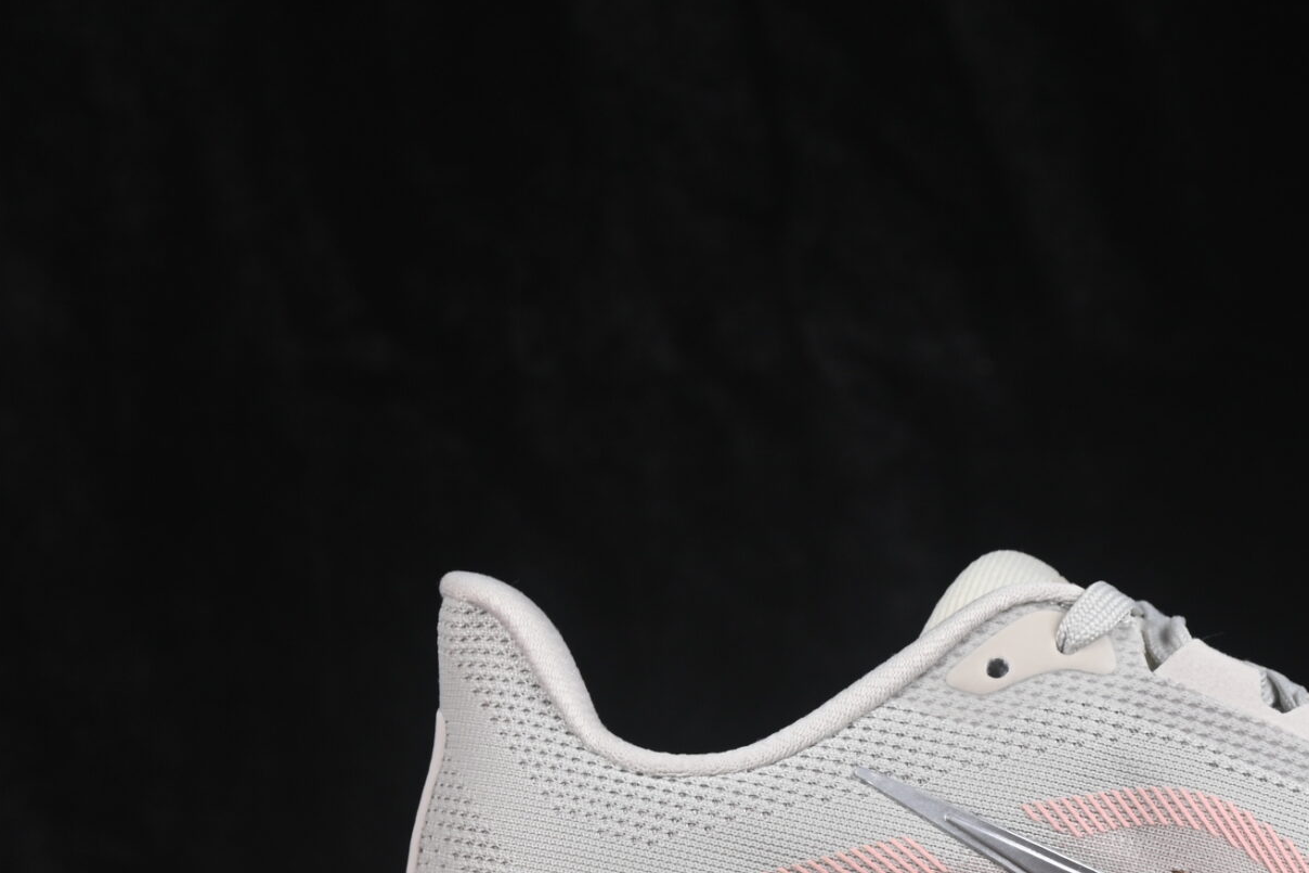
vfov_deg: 8.6
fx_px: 5780
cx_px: 1206
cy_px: 740
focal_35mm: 159
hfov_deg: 12.8
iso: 160
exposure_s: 1/80
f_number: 8
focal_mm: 50
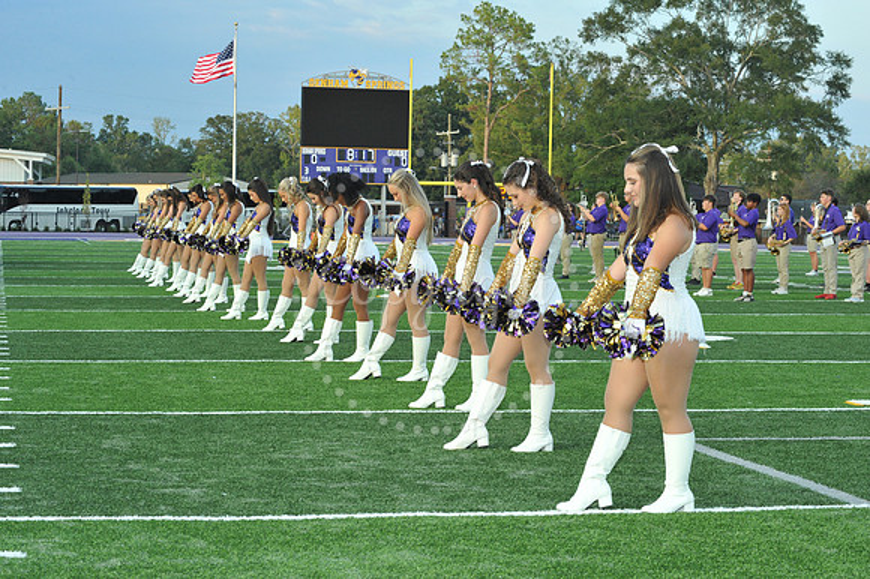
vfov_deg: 15.9
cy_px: 290
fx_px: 2077
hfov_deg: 23.7
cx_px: 435
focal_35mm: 86
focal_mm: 86
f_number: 13
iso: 1600
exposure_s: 1/250
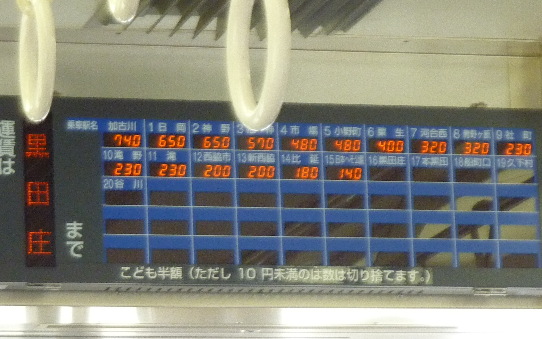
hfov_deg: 8.6
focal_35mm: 245
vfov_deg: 5.4
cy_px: 178
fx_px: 3619
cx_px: 270
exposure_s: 1/50
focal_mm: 21
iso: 320
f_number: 4.4
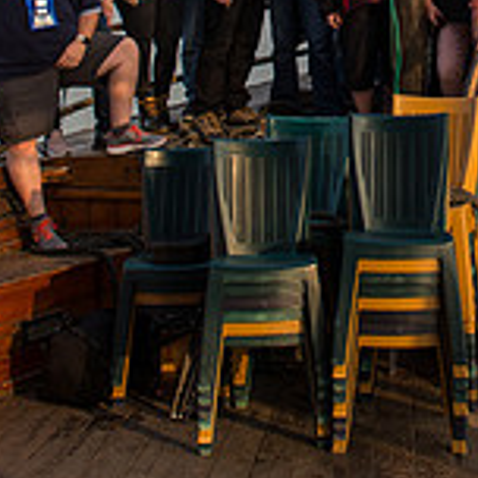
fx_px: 1219
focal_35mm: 78
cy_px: -115
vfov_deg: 20.6
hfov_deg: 21.8
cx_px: 412
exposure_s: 1/500
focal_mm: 24
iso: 100
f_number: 2.8
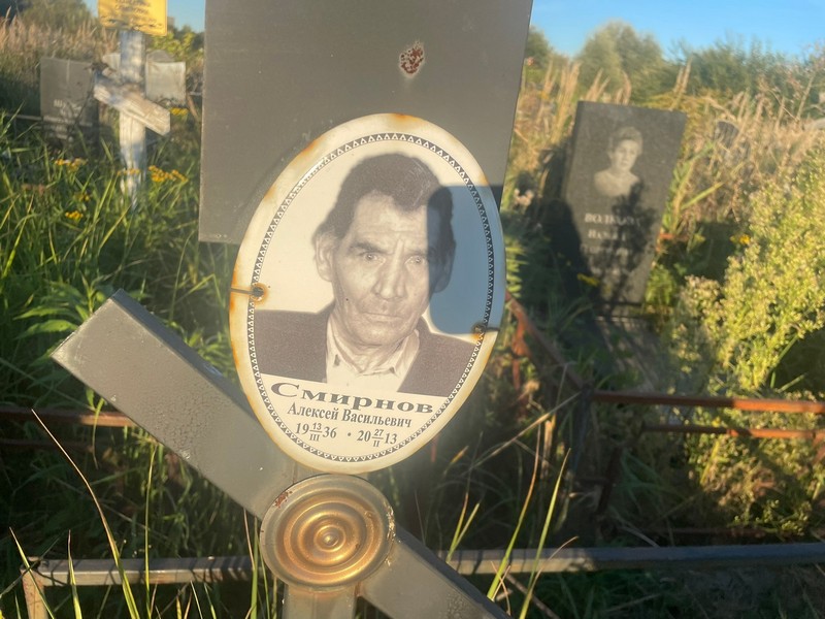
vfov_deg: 53.1
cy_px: 310
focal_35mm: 26
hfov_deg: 67.3
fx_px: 620
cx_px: 412
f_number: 1.6
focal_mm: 4.2
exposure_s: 1/1949
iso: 32
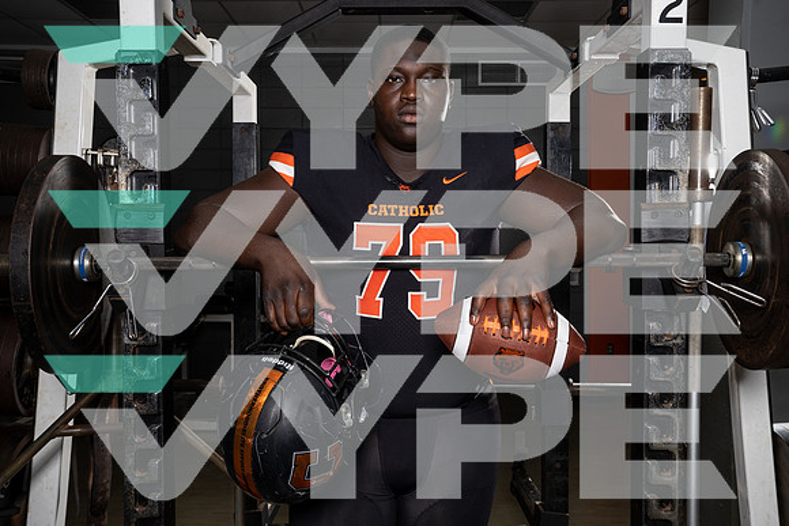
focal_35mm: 36
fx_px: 791
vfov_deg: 36.8
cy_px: 263
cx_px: 394
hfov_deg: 53.0
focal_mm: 36
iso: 800
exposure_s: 1/250
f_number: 10
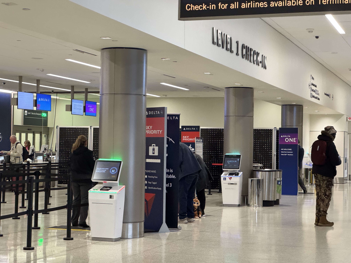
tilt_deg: +1.4
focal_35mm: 77
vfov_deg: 19.1
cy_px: 132
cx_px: 176
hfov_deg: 25.3
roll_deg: -1.5
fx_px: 781
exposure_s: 1/60
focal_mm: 9
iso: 320
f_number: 2.8
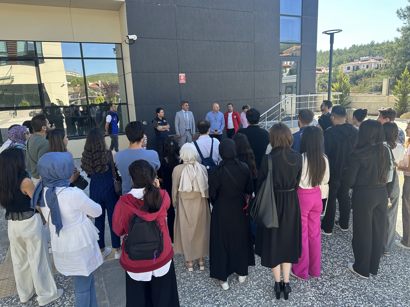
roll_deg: +2.2
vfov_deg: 54.9
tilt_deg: -11.7
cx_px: 208
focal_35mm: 25
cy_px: 153
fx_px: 296
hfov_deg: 69.4
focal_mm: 6.86
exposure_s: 1/680
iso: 80
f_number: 1.78
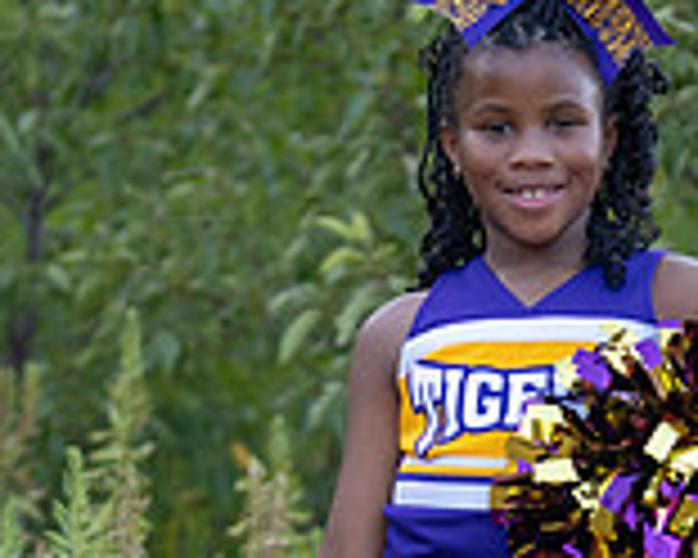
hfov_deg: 7.5
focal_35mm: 257
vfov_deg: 6.0
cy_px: 709
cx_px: 588
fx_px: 5309
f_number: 2.8
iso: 320
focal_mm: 70
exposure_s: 1/320
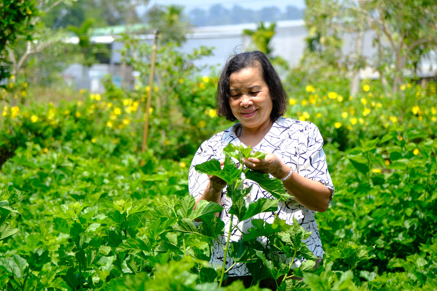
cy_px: 146
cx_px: 218
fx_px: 1456
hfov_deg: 17.1
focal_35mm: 120
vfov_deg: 11.4
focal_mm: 80
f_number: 4
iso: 1000
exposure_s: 1/4000
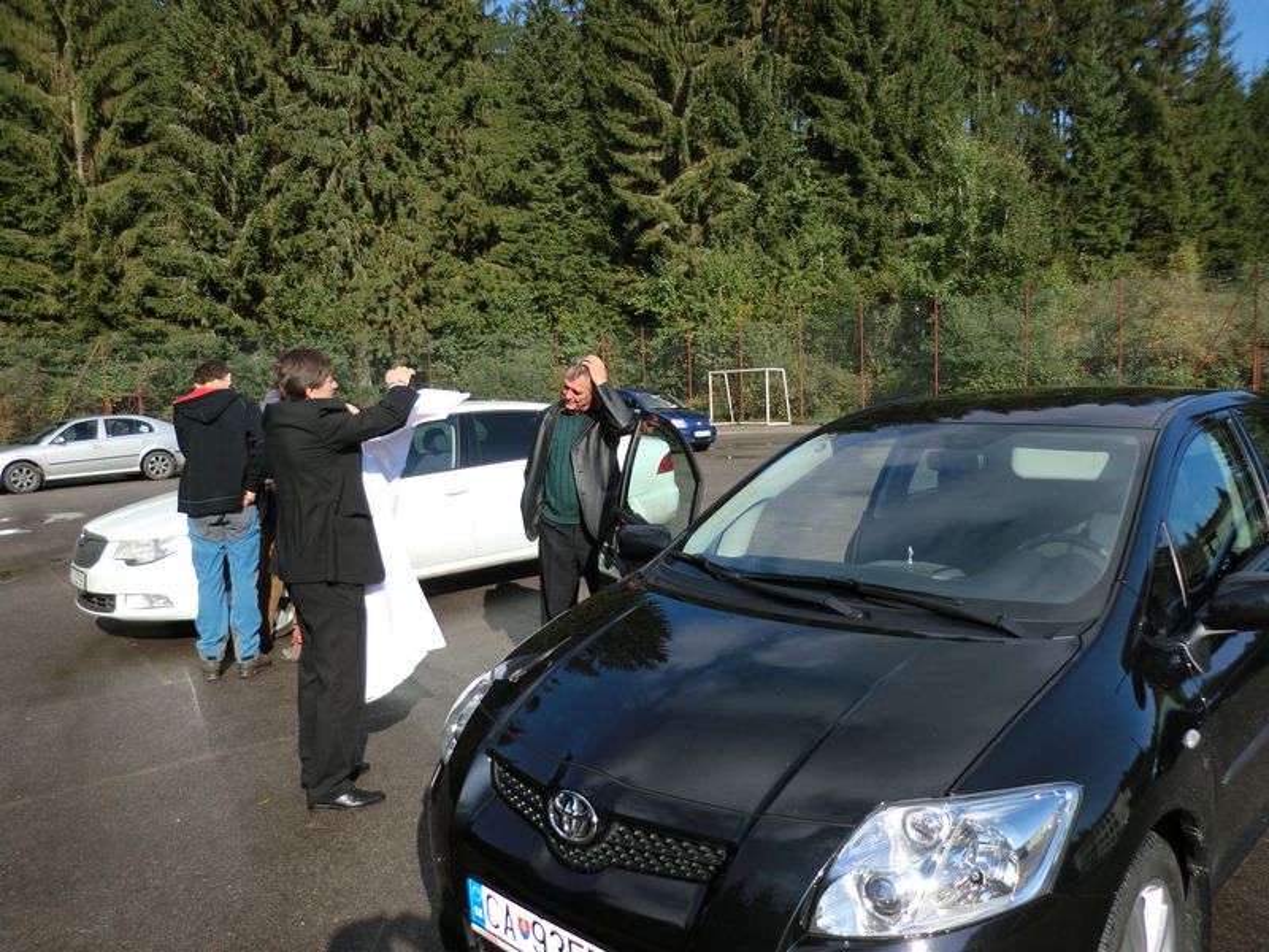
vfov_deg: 51.4
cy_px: 476
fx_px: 990
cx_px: 634
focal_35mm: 27
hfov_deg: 65.3
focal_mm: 4.9
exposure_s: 1/800
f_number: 3.2
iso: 50
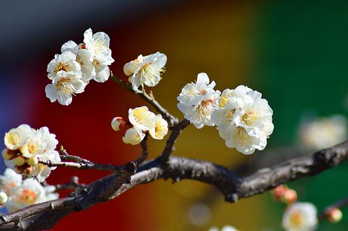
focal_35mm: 345
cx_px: 174
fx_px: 3334
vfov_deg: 4.0
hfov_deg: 6.0
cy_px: 116
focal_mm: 230
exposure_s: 1/1600
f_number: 8
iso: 500
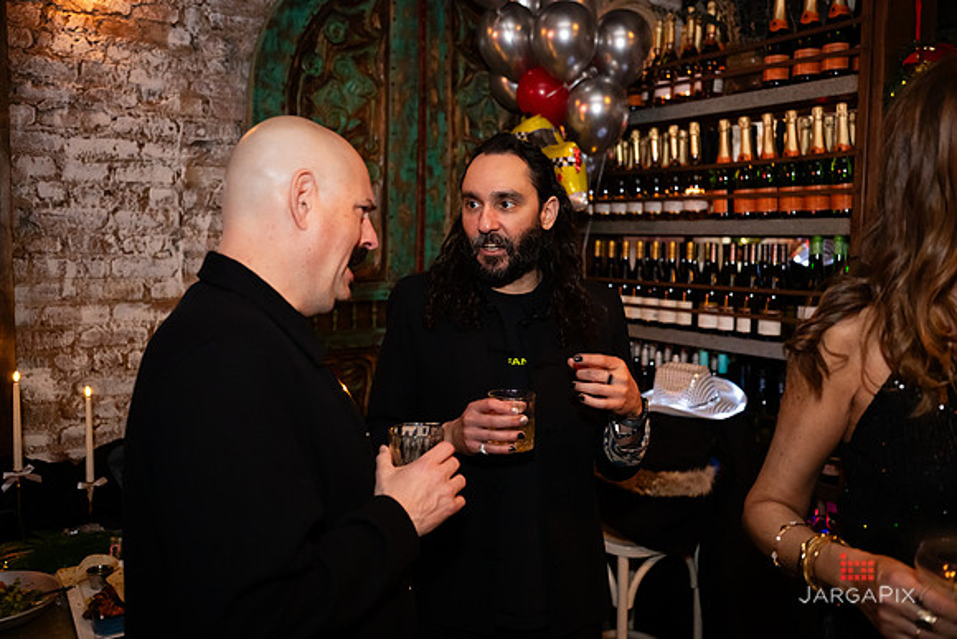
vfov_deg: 40.3
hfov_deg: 57.6
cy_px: 318
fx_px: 870
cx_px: 477
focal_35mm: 33
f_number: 2.8
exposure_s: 1/100
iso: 3200
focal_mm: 32
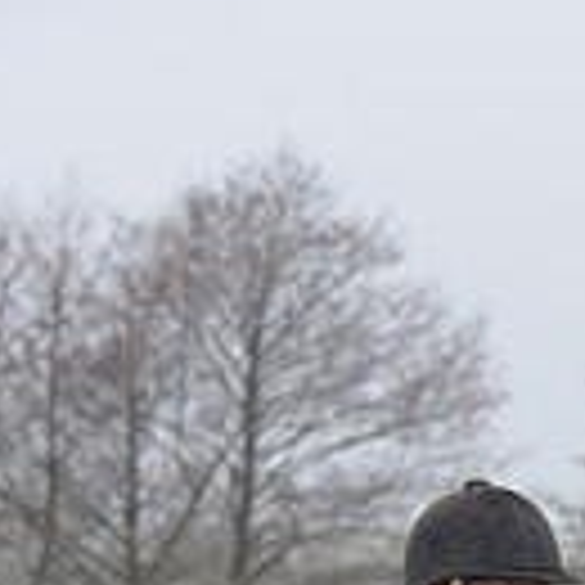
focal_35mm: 438
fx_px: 8374
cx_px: 626
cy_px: 1197
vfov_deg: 4.0
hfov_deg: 4.0
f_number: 5.6
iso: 1600
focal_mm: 116
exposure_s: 1/800
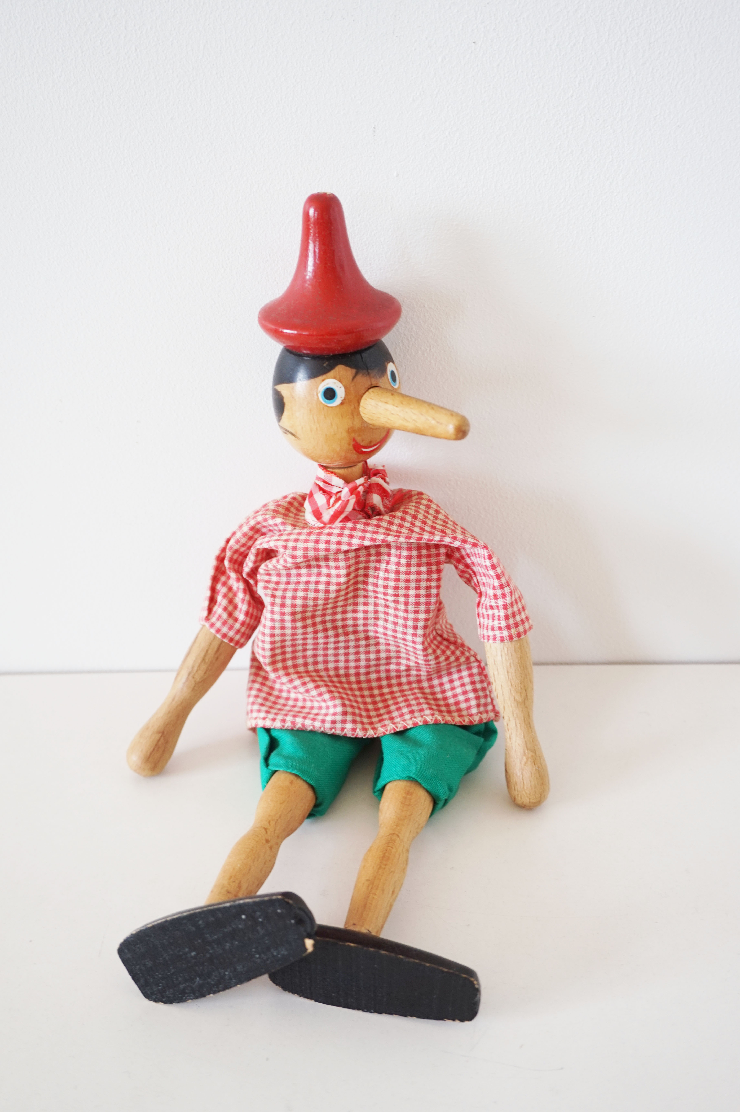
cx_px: 370
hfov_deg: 36.8
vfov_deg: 53.2
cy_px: 556
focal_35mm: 36
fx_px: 1111
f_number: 4.5
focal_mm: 24
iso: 250
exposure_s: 1/60
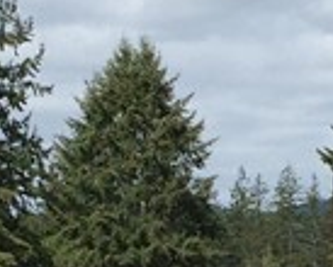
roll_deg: +0.4
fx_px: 2082
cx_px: 455
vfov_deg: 7.2
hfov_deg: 9.0
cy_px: 449
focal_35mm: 211
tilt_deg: -2.3
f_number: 2.2
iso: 32
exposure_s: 1/2198
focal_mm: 4.15
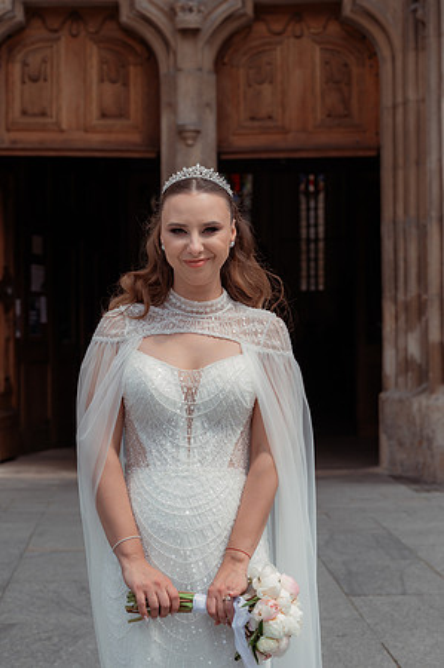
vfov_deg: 23.9
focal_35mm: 85
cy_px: 334
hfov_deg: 16.0
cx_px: 222
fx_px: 1576
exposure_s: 1/640
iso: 200
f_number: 7.1
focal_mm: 85
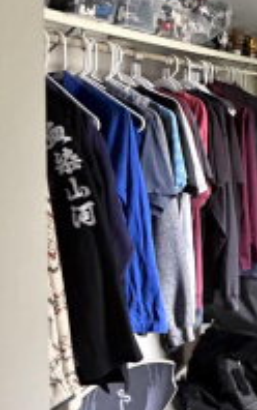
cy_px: 181
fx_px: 560
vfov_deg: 40.2
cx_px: 317
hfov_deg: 23.4
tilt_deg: -6.7
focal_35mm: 50
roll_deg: -1.9
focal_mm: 2.22
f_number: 2.2
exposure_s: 1/40
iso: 1250
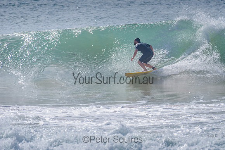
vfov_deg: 2.2
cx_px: 138
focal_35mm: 612
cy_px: 58
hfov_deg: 3.4
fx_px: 3827
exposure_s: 1/2000
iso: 72
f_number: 5.6
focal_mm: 500
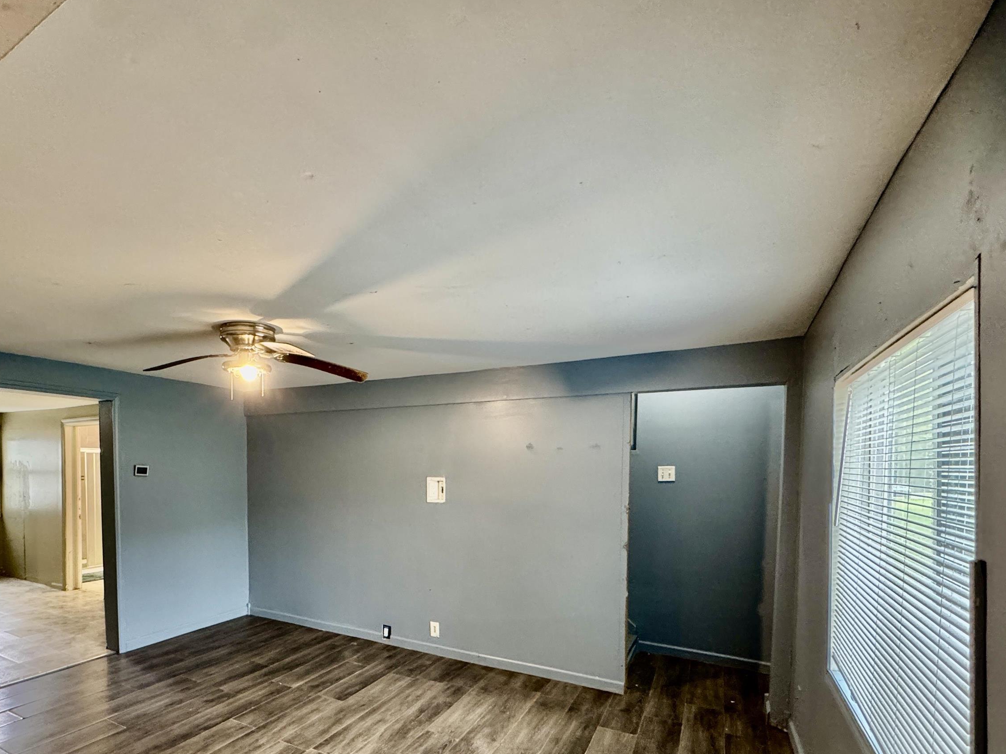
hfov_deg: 82.5
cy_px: 498
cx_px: 357
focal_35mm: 19
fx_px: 552
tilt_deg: -2.7
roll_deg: -0.6
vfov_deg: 67.0
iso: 500
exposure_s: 1/60
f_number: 2.2
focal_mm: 2.22
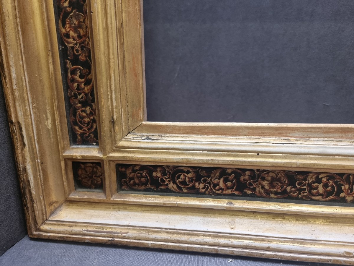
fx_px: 245
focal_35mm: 24
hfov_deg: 71.6
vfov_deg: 56.8
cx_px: 177
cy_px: 133
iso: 320
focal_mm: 6.7
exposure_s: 1/50
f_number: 1.8
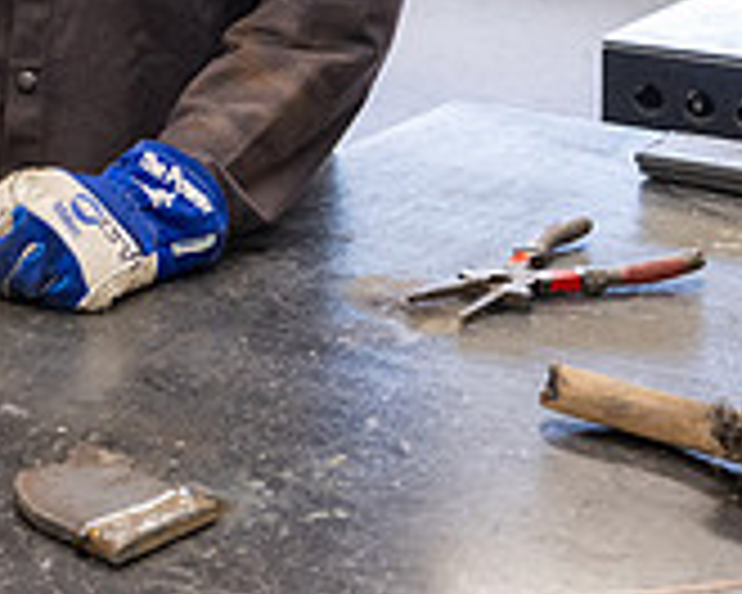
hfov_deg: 17.8
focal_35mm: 99
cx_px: -283
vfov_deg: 14.9
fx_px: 2174
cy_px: -155
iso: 2000
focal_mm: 30
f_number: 4
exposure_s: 1/200
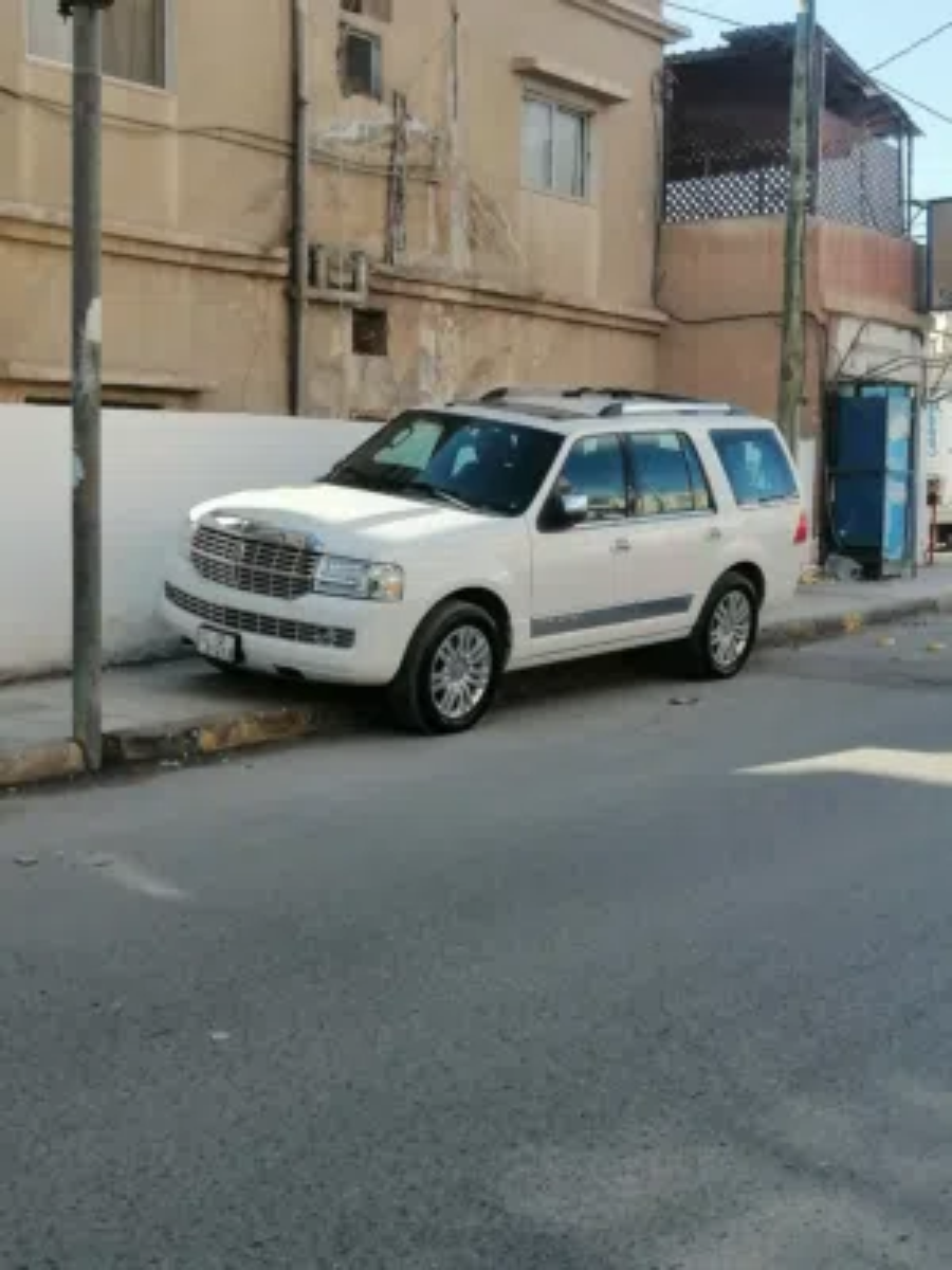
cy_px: 635
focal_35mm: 42
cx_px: 476
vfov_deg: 44.8
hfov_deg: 34.3
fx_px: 1540
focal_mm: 3.95
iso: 50
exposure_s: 1/737
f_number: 1.8
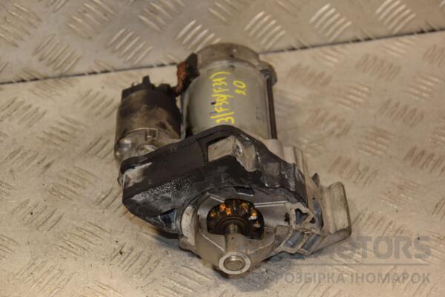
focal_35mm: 87
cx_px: 222
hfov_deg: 23.4
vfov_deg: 15.7
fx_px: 1075
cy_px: 148
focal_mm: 58
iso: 800
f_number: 5
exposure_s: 1/200
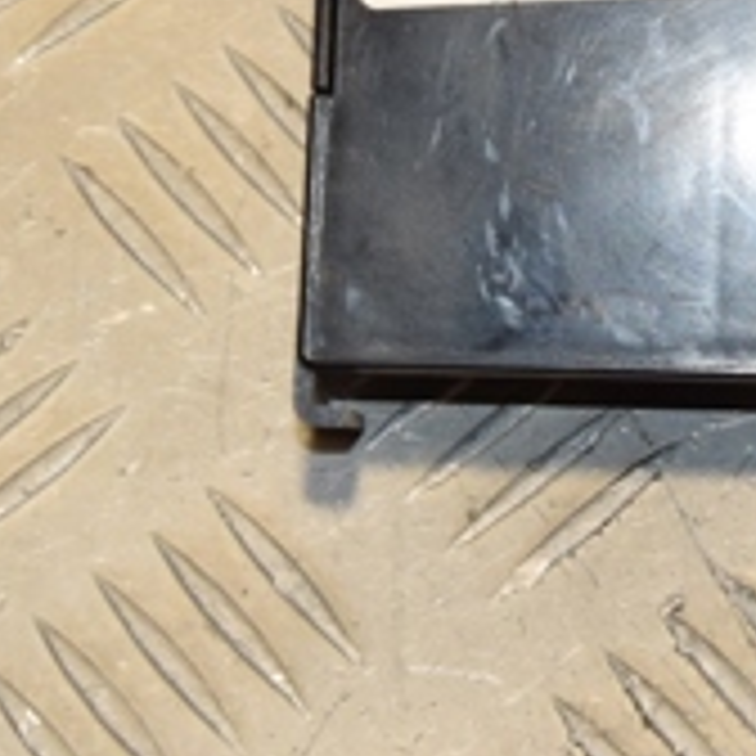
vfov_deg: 8.5
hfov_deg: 8.5
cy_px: -194
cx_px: 882
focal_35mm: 204
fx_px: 5041
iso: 800
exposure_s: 1/200
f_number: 10
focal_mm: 42
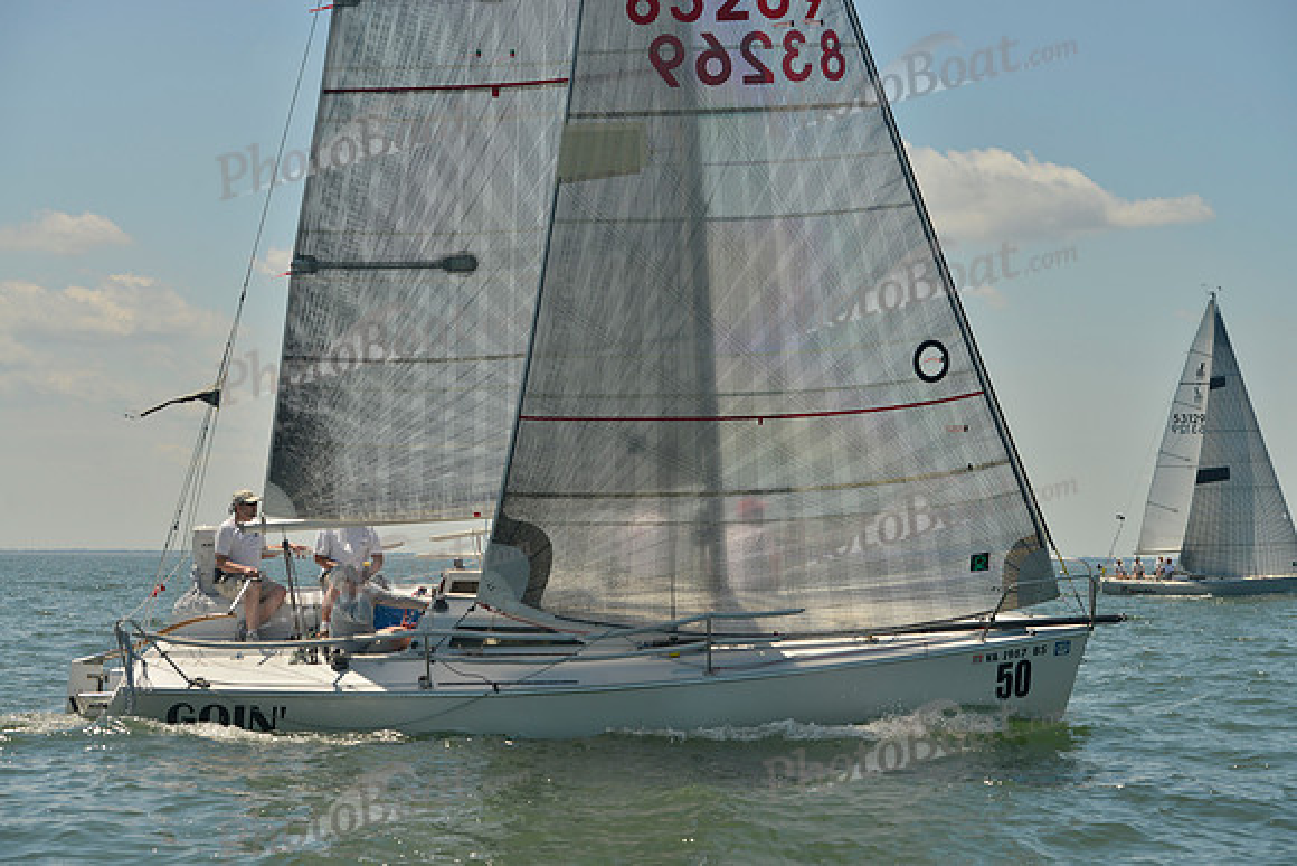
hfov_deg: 28.8
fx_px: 2522
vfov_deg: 19.5
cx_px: 648
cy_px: 433
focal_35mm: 70
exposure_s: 1/640
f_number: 7.1
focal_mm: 70
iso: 200
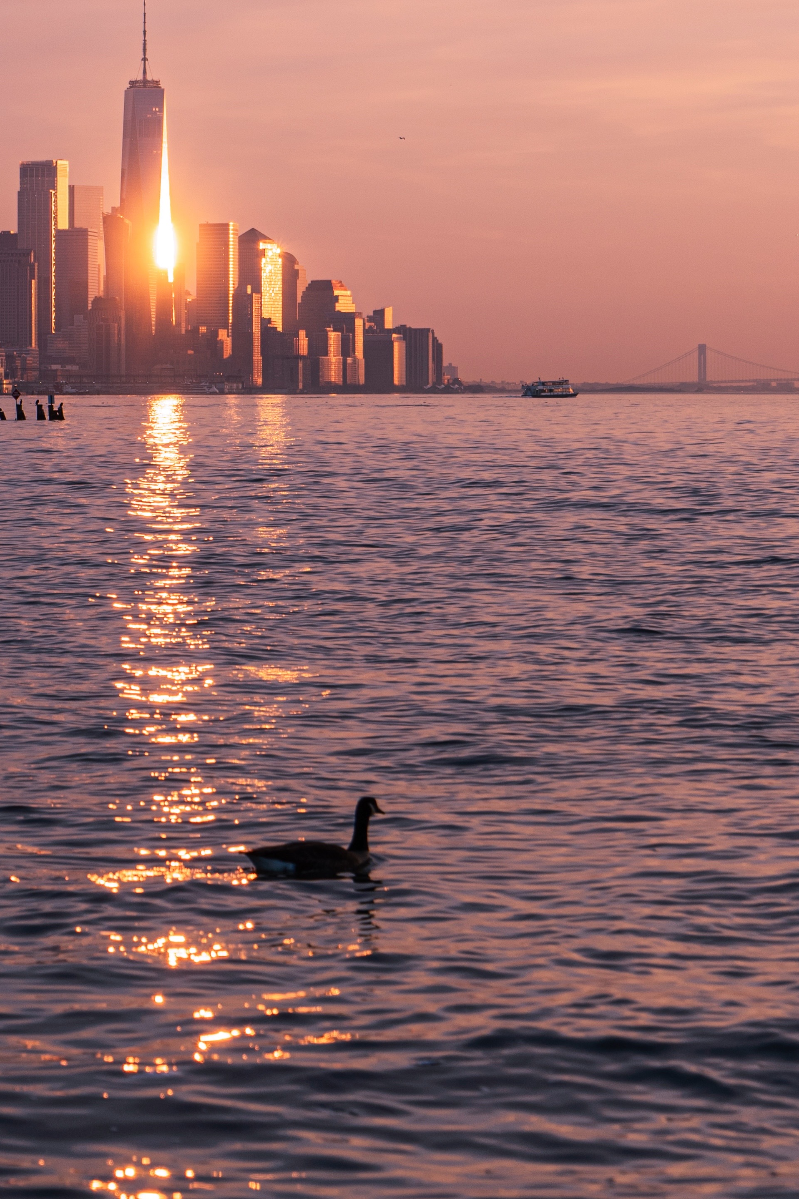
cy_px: 242
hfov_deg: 9.8
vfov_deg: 14.7
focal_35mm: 139
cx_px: 88
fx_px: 4628
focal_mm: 67
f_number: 5.6
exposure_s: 1/250
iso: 100
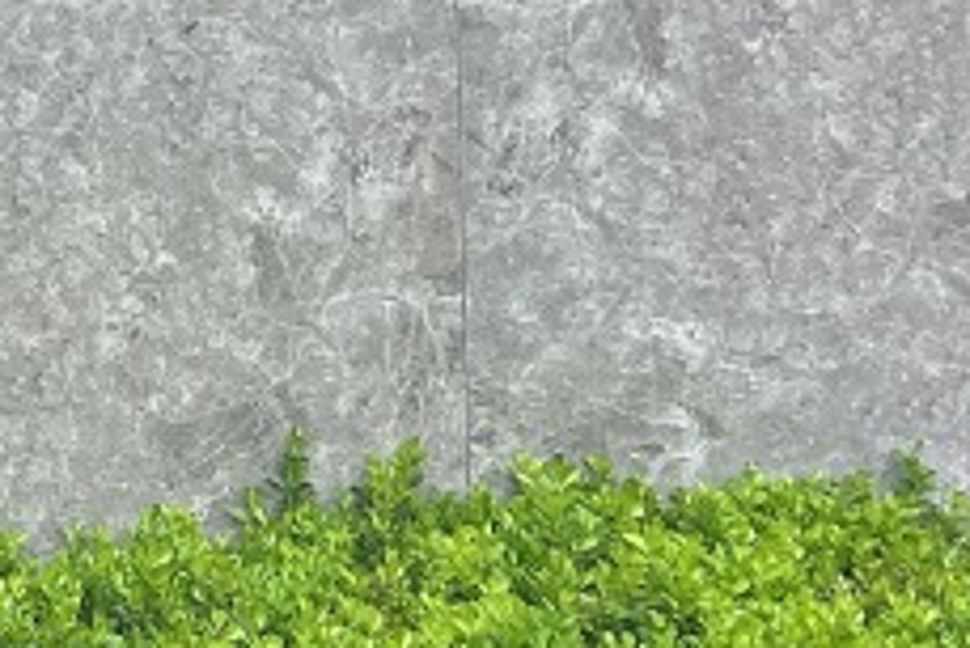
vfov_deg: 10.8
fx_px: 3181
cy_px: -568
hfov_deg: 14.1
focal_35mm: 118
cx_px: -1055
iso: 50
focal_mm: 5.7
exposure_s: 1/1344
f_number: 1.5
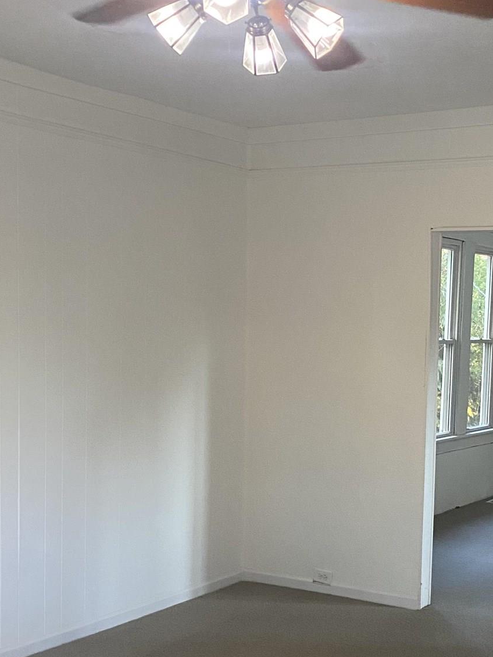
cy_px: 409
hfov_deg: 26.8
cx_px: 424
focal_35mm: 53
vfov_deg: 36.0
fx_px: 1006
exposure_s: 1/60
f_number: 1.8
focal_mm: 4.25
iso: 500
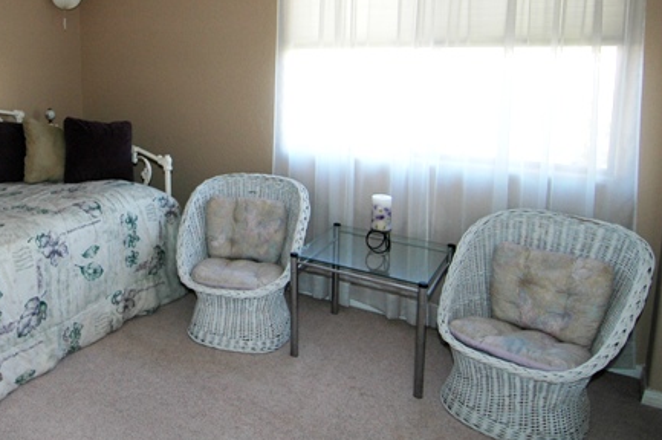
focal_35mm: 30
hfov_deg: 57.8
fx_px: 551
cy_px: 119
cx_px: 142
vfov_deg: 42.4
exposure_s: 1/60
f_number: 4
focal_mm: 12
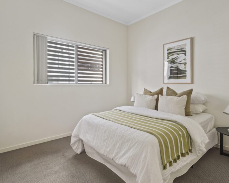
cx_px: 117
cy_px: 87
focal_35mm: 19
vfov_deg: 70.8
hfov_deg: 83.3
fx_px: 129
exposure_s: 1/2.5
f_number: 7.1
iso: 800
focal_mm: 16
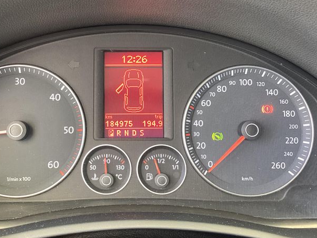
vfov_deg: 35.1
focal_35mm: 41
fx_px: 376
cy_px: 111
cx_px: 127
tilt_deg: -18.4
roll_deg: -2.2
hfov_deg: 45.5
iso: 250
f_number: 2.4
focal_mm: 3.3
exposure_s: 1/60
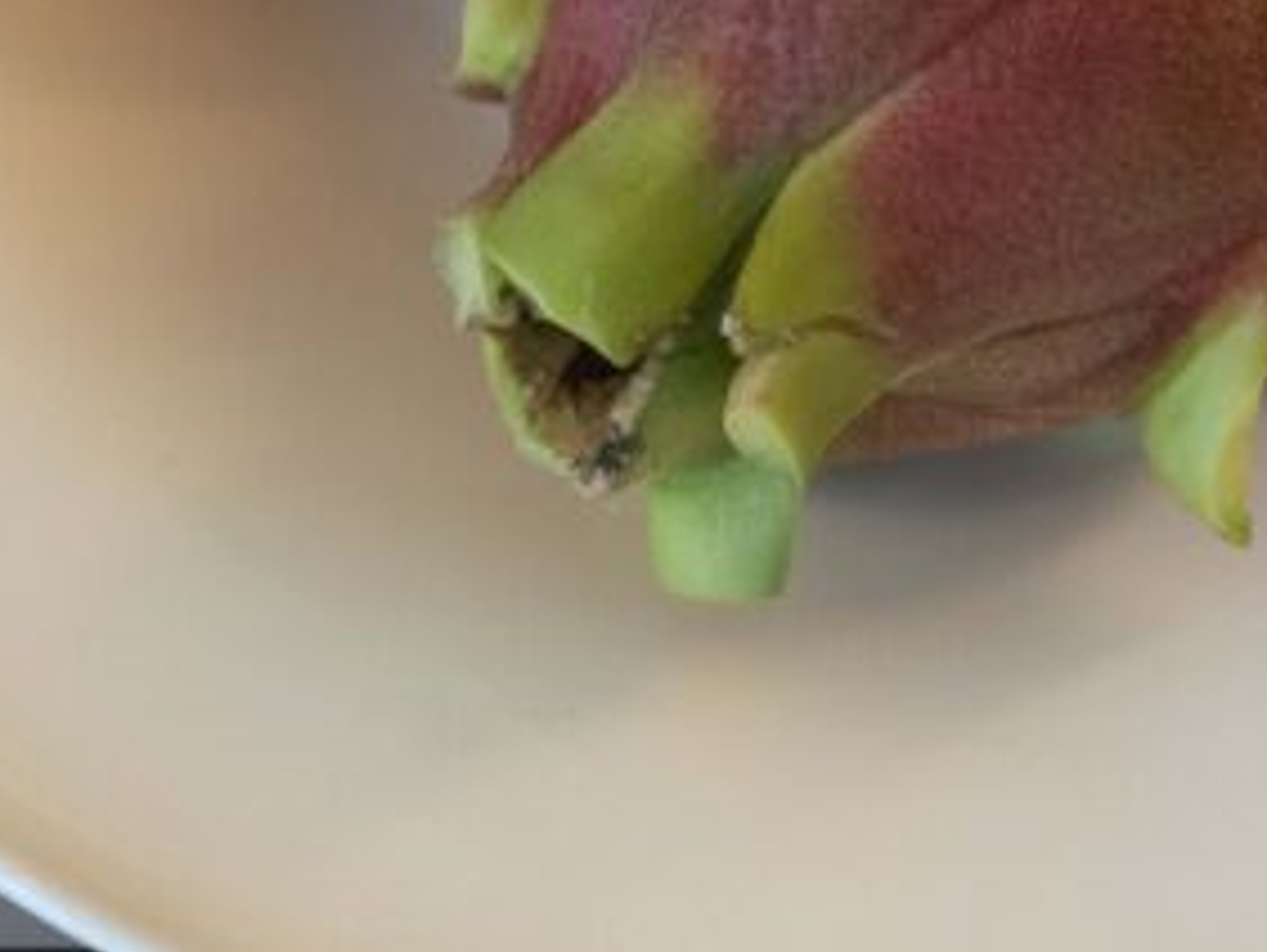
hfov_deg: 12.0
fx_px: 6008
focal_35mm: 164
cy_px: -353
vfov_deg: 8.9
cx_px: 539
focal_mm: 47
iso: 4000
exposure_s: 1/160
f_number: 5.6
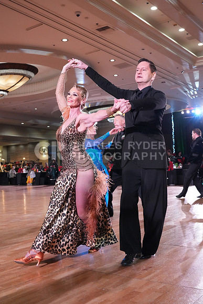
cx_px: 102
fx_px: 330
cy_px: 152
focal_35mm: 39
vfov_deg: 49.5
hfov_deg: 34.2
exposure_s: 1/320
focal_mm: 39
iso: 5000
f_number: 5
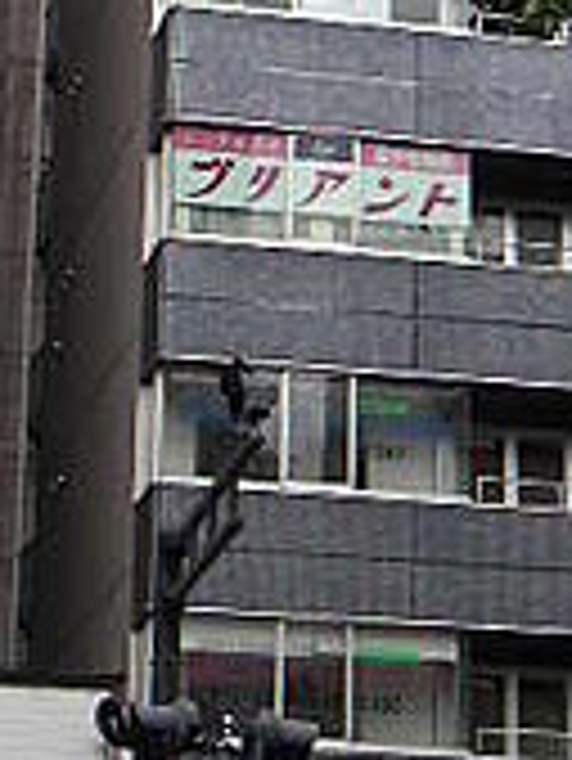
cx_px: 329
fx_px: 2993
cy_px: 126
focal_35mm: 136
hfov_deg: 10.9
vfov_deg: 14.4
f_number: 2.9
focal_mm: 7.4
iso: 50
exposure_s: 1/500
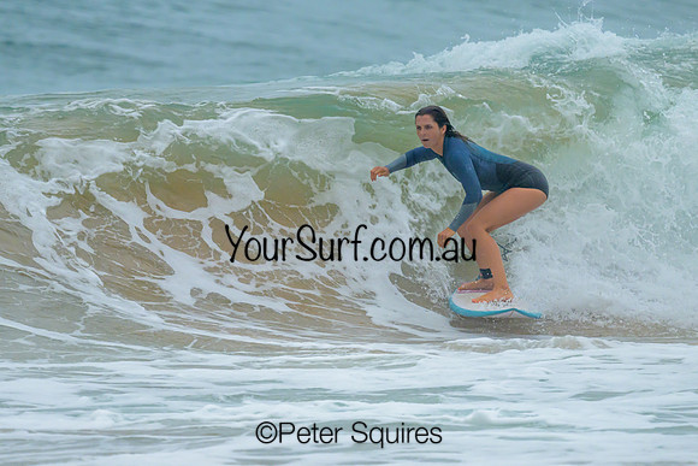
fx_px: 21347
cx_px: 313
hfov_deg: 1.9
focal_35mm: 1101
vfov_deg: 1.2
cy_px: 261
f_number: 6.3
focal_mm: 800
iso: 900
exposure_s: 1/2500
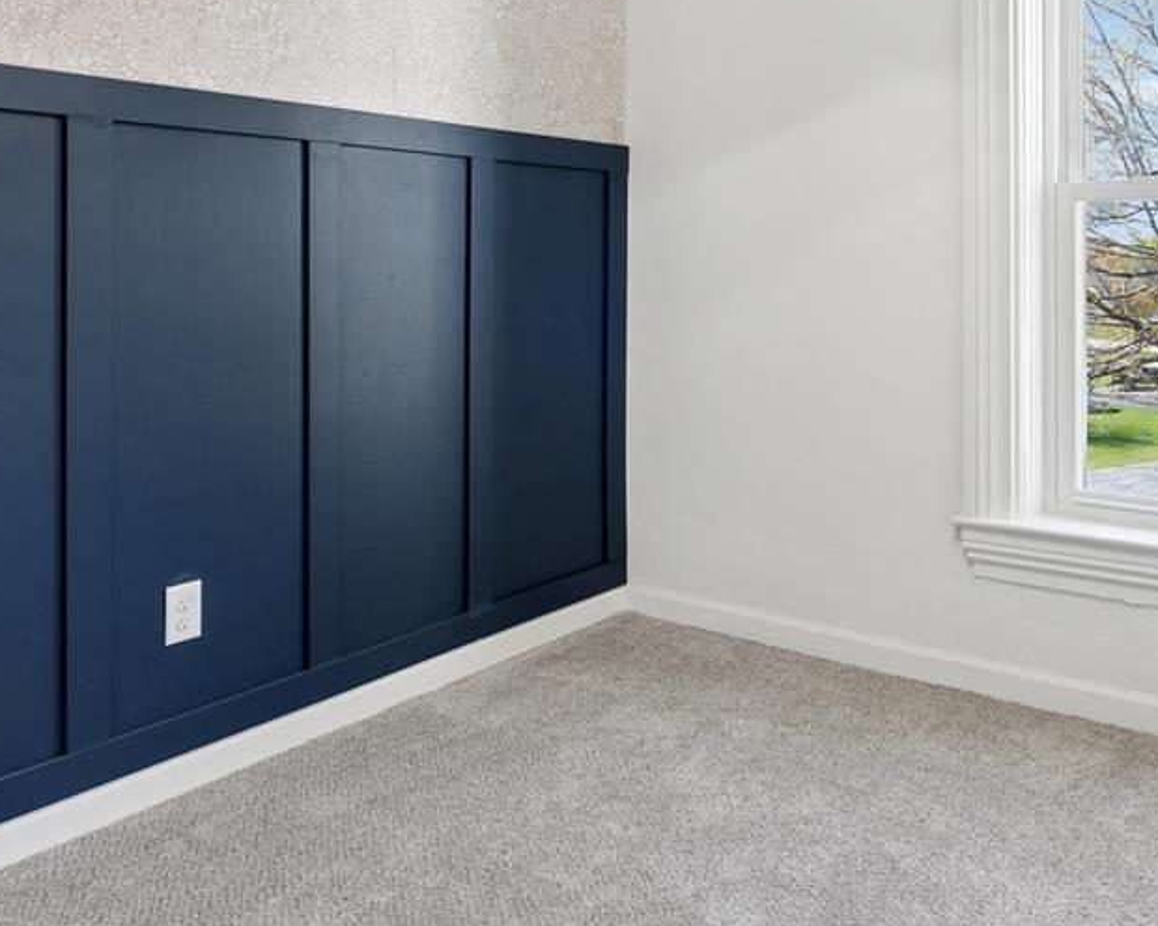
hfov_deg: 56.5
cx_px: 721
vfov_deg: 45.9
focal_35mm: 31
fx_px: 1062
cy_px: 262
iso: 800
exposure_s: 1/50
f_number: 8
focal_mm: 16
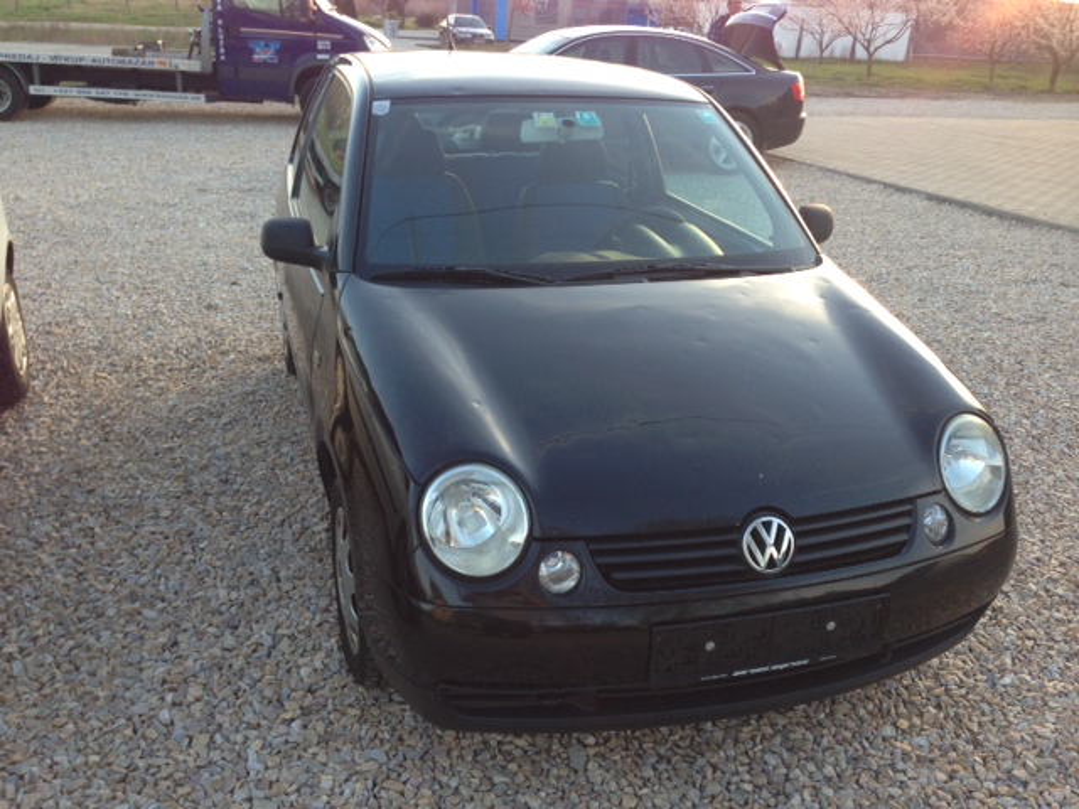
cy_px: 404
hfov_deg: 55.4
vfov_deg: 42.9
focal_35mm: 33
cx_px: 540
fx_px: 1029
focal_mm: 4.13
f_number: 2.4
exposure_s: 1/60
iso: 50
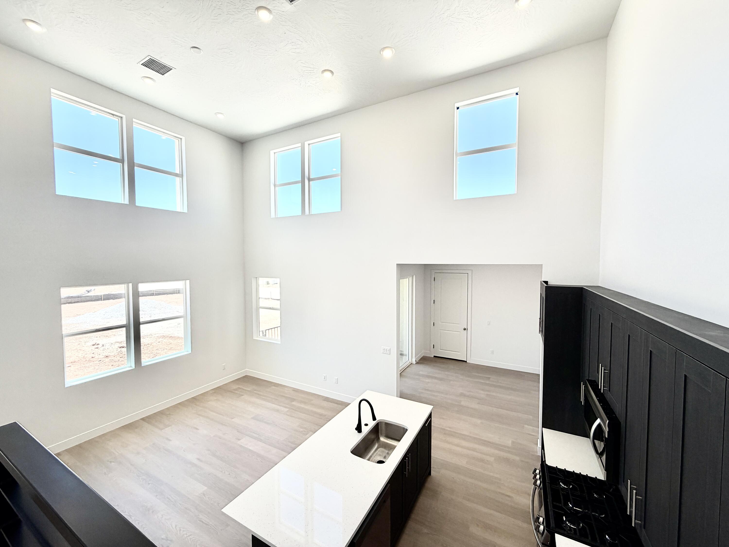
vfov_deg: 85.7
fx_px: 295
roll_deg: +0.5
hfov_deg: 102.1
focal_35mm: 14
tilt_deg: -2.4
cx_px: 364
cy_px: 274
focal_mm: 2.22
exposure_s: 1/379
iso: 50
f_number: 2.2
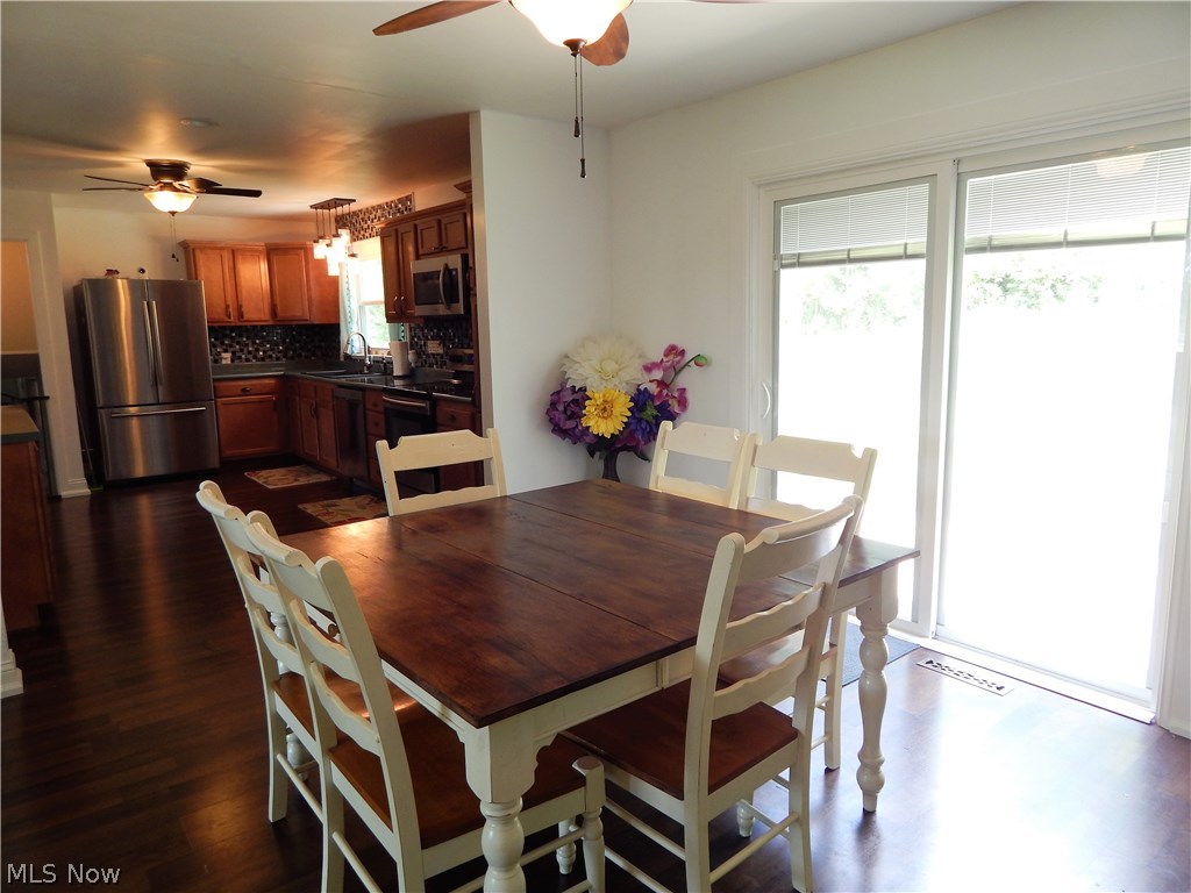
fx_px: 791
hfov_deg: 73.9
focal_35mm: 23
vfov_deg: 58.9
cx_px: 596
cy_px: 446
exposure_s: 1/30
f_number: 3
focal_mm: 4
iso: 140
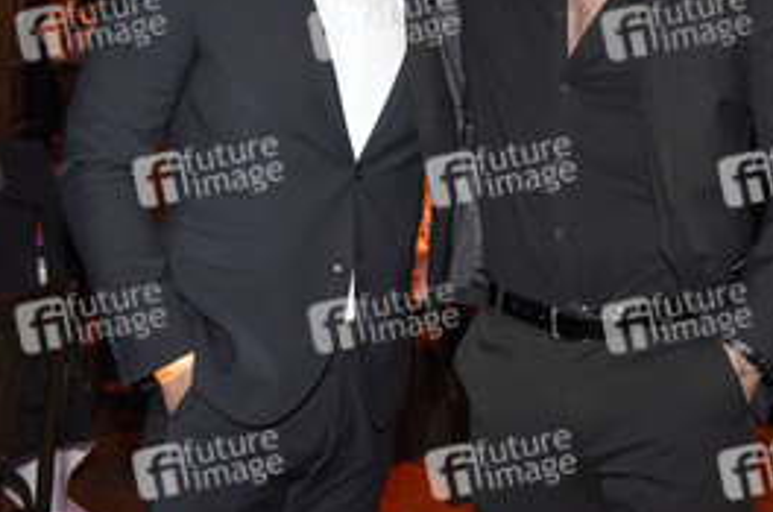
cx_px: 423
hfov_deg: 31.0
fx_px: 1393
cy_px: 99
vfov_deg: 20.6
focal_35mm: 65
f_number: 6.3
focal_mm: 38
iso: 1250
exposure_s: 1/60
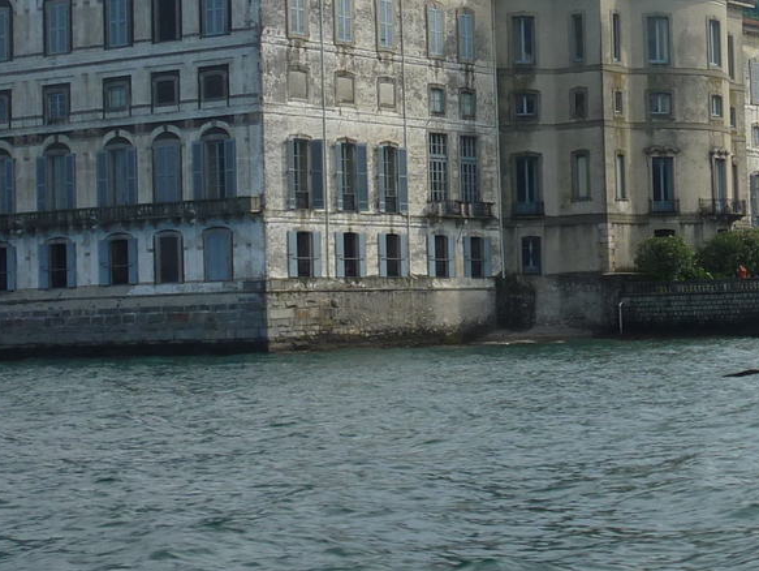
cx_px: 611
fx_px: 2106
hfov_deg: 20.2
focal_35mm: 96
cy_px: 229
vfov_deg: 15.4
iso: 80
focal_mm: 5.7
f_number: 5
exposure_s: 1/500
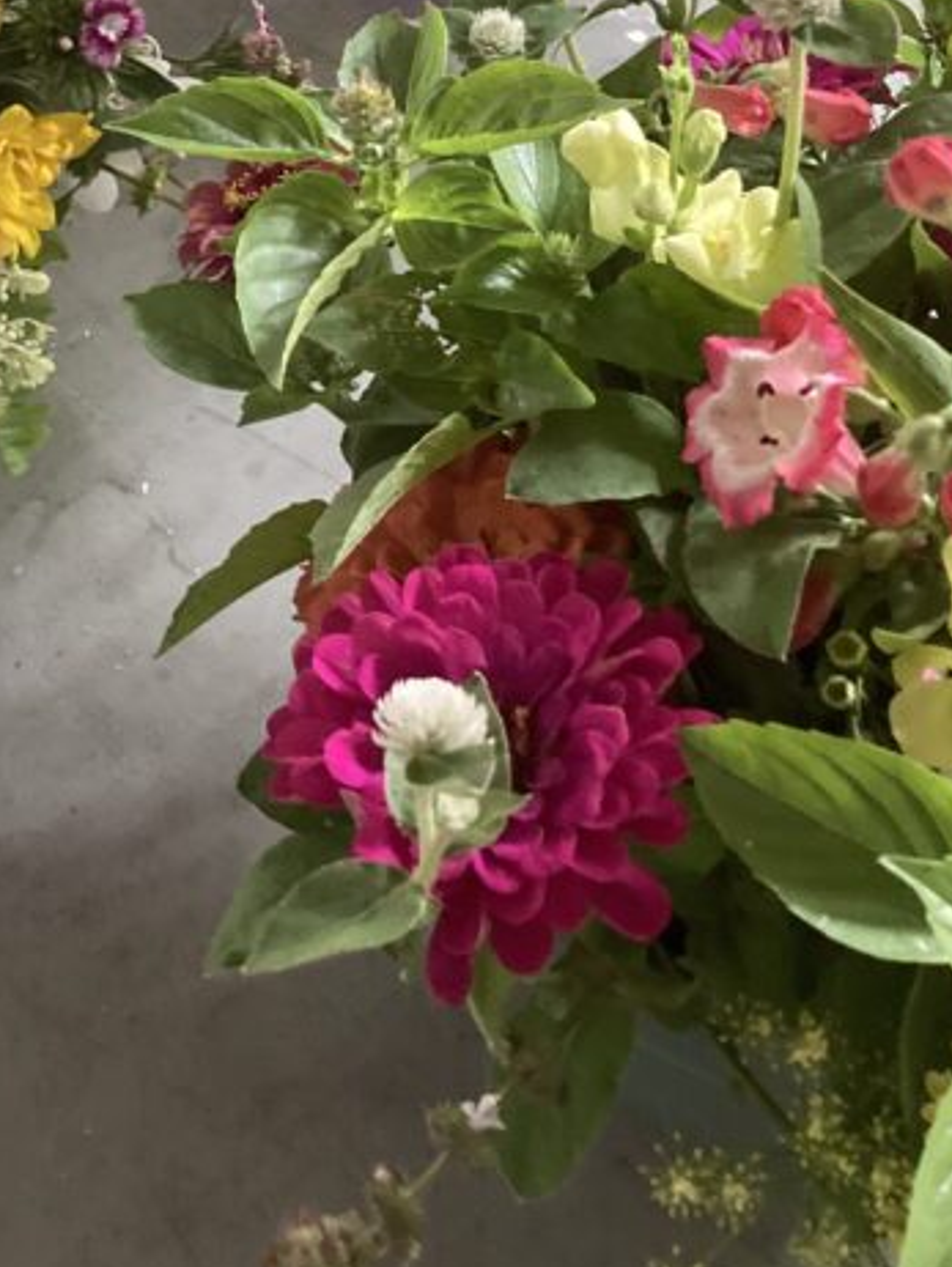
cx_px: 189
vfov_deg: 29.7
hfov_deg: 23.3
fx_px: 2271
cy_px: 99
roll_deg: +3.3
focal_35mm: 62
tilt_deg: -44.3
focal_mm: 3.99
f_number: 1.8
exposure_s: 1/30
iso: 500
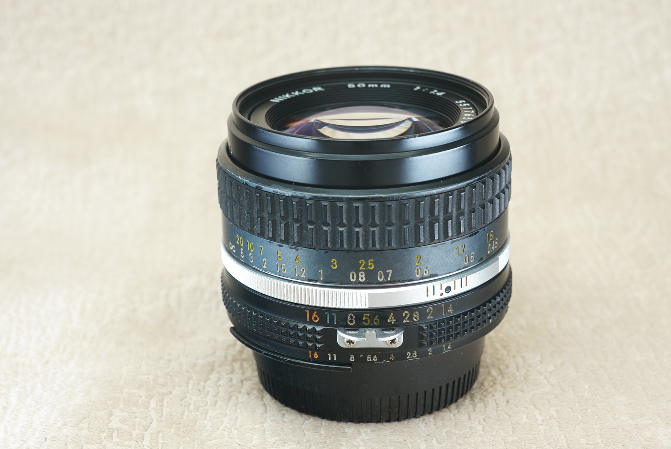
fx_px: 1418
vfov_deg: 18.0
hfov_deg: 26.6
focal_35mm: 76
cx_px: 336
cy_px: 224
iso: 100
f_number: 9
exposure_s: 1
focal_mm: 51
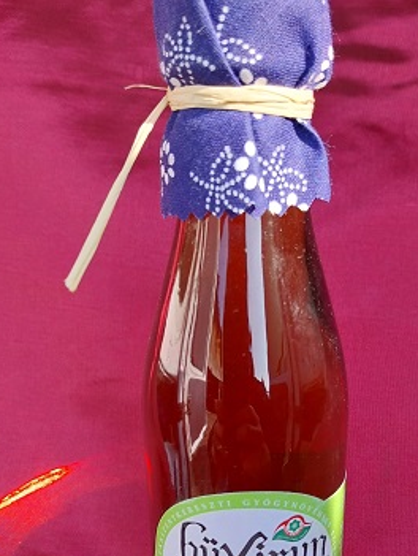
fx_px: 595
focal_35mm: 37
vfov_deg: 49.3
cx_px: 251
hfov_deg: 38.6
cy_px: 367
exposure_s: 1/155
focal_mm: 4
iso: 25
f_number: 1.8
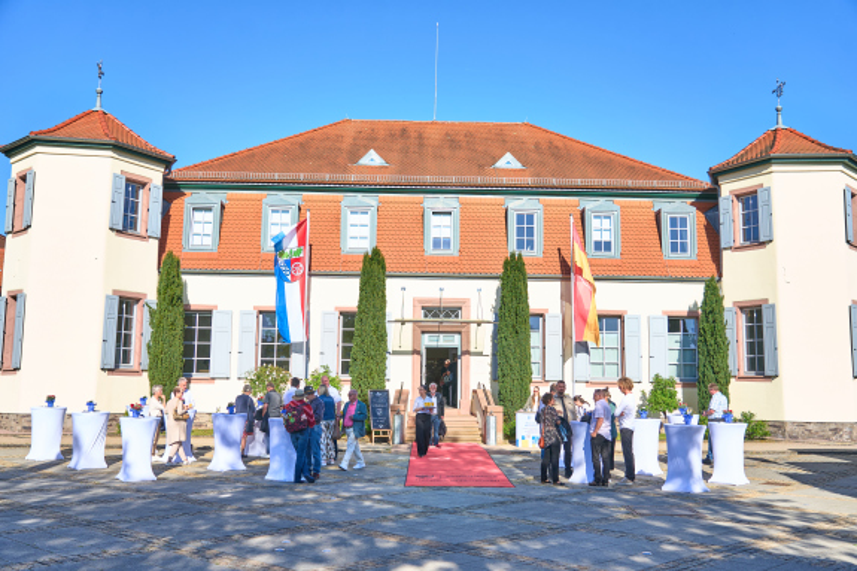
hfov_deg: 58.7
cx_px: 428
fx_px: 762
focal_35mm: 32
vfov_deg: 41.1
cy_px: 286
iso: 125
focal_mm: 32
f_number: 4
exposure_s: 1/640
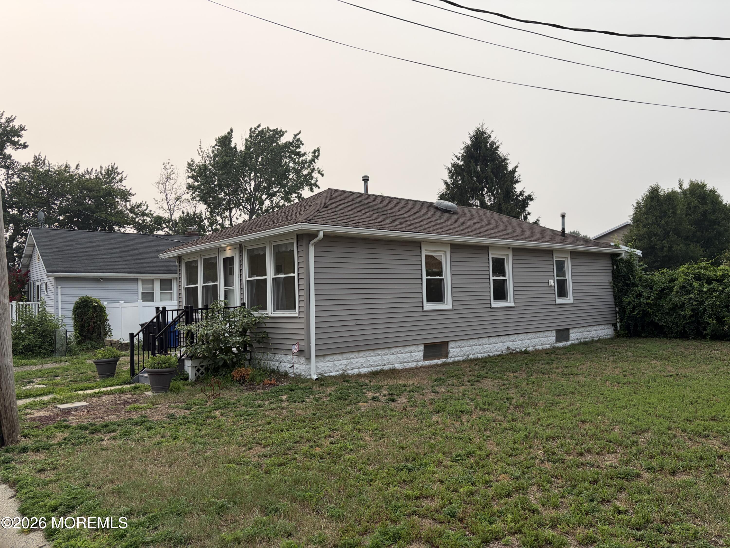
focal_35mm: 26
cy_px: 274
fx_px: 548
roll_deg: +2.7
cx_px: 365
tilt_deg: +3.1
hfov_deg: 67.3
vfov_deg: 53.1
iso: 50
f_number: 1.6
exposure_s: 1/2538
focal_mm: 5.96
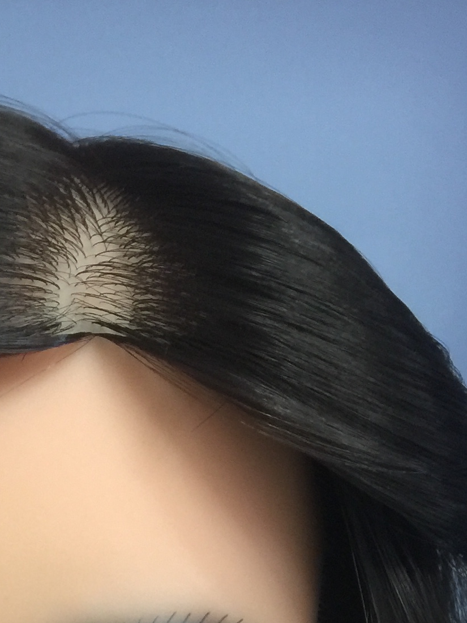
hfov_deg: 16.6
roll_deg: +0.8
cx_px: -58
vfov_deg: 20.3
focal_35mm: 86
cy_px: 871
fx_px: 1548
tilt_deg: -2.2
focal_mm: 4.15
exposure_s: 1/17
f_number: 2.2
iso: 80
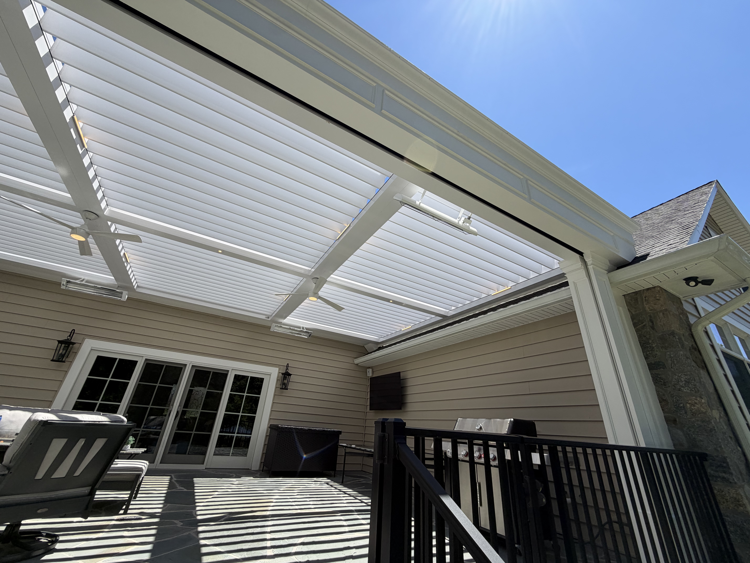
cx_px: 375
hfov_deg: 102.1
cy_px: 282
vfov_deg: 85.7
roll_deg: -4.6
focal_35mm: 14
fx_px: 303
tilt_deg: +25.5
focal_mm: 2.22
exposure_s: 1/770
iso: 25
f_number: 2.2
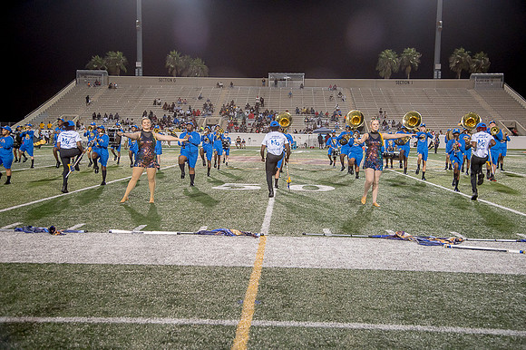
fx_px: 555
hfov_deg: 50.7
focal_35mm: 38
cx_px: 263
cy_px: 175
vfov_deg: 35.0
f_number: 4
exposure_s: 1/200
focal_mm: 38
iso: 2000
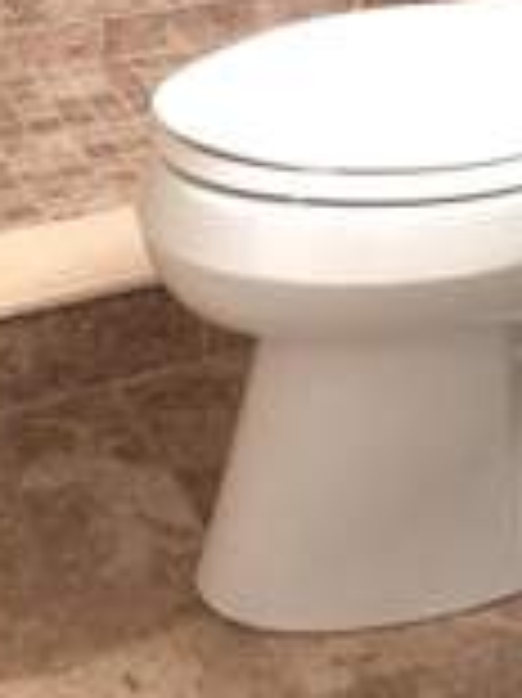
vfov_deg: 17.9
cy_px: -419
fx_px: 1913
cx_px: 382
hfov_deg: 15.5
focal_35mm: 95
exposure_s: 1/125
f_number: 1.7
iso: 800
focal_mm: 6.3
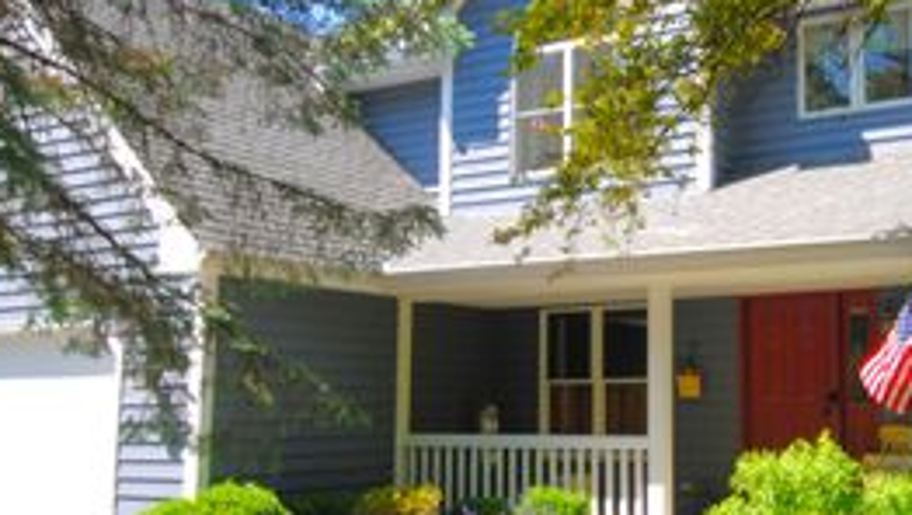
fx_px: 1089
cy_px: 270
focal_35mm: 45
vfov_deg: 26.6
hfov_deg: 43.6
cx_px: 710
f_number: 5.6
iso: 100
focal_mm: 15
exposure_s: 1/125
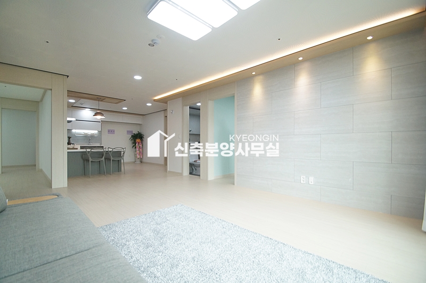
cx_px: 213
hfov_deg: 100.4
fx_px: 177
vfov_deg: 77.2
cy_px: 142
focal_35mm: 15
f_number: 3.5
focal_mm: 10
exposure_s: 1/200
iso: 800
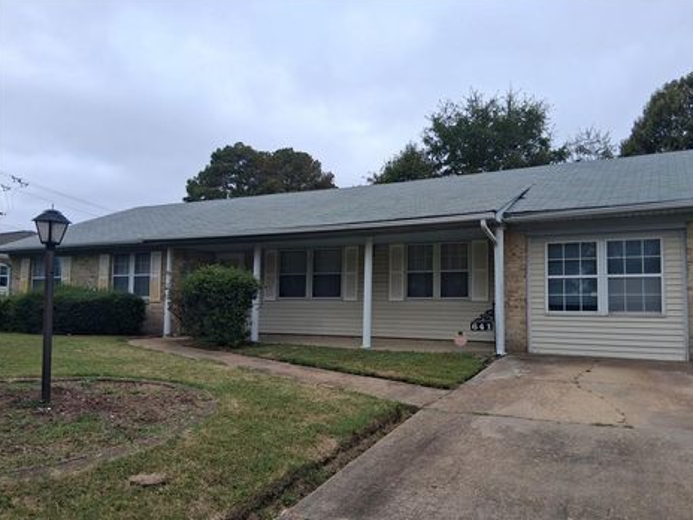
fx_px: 561
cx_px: 367
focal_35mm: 28
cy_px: 274
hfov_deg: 63.4
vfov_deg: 49.7
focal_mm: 3.98
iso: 25
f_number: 1.8
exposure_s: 1/309
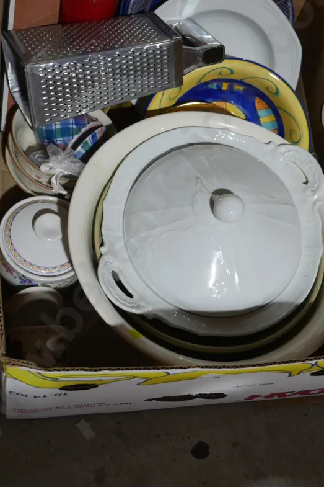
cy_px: 197
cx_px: 161
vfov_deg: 35.0
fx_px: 770
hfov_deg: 23.8
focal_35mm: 57
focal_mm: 21
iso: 500
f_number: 4.6
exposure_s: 1/60
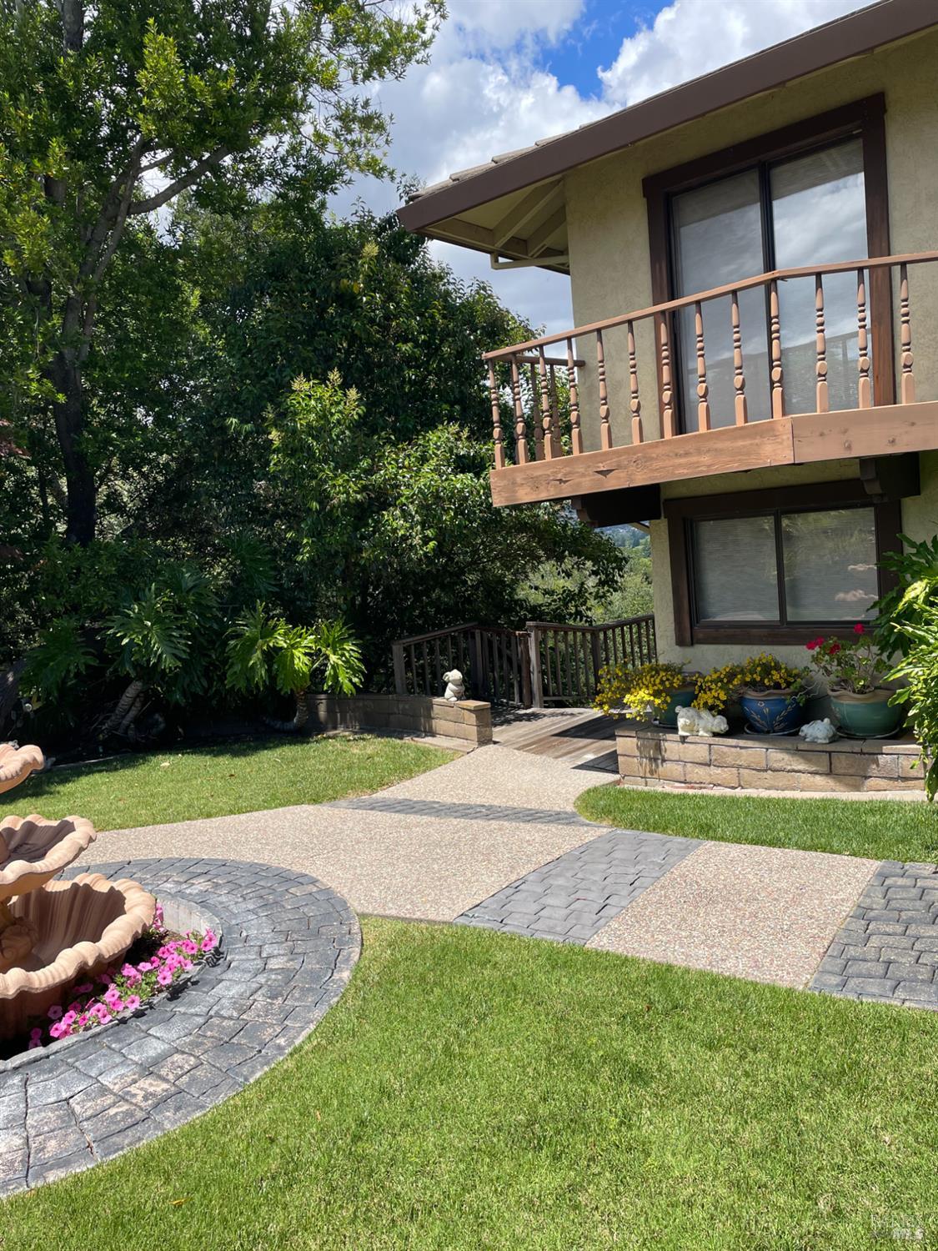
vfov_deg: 67.3
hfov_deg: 53.1
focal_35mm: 26
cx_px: 469
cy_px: 626
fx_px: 939
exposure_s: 1/1916
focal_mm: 4.2
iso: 32
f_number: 1.6
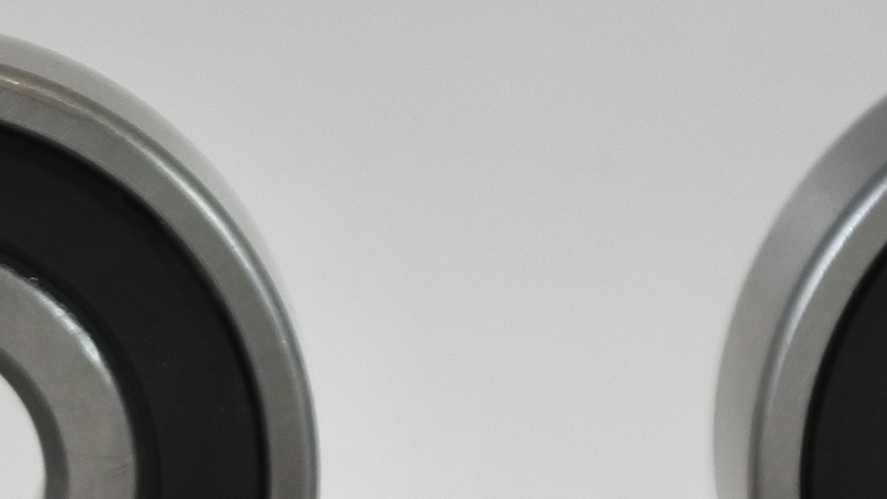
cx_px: -16
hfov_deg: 9.9
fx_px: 5103
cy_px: 928
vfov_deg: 5.5
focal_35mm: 217
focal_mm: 16.5
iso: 400
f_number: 4.5
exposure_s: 1/200
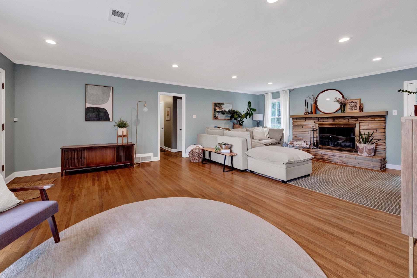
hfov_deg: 104.1
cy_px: 135
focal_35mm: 14
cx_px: 196
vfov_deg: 81.2
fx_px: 162
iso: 400
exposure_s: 1/10
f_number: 7.1
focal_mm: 8.7
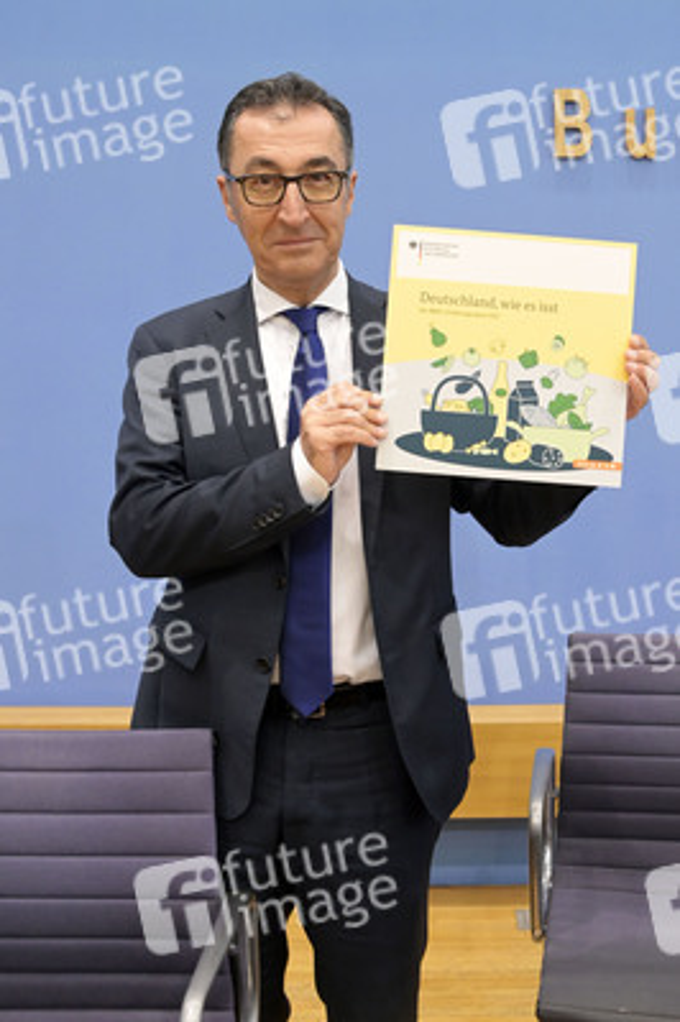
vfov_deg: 58.8
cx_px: 340
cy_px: 511
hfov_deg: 41.0
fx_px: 908
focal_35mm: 32
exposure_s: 1/400
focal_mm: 32
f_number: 5.6
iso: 5000
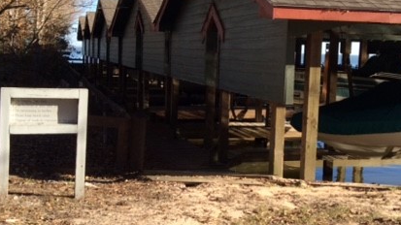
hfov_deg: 38.4
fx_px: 574
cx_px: 240
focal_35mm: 54
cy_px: 84
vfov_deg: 22.2
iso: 32
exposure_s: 1/602
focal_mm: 3.3
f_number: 2.4
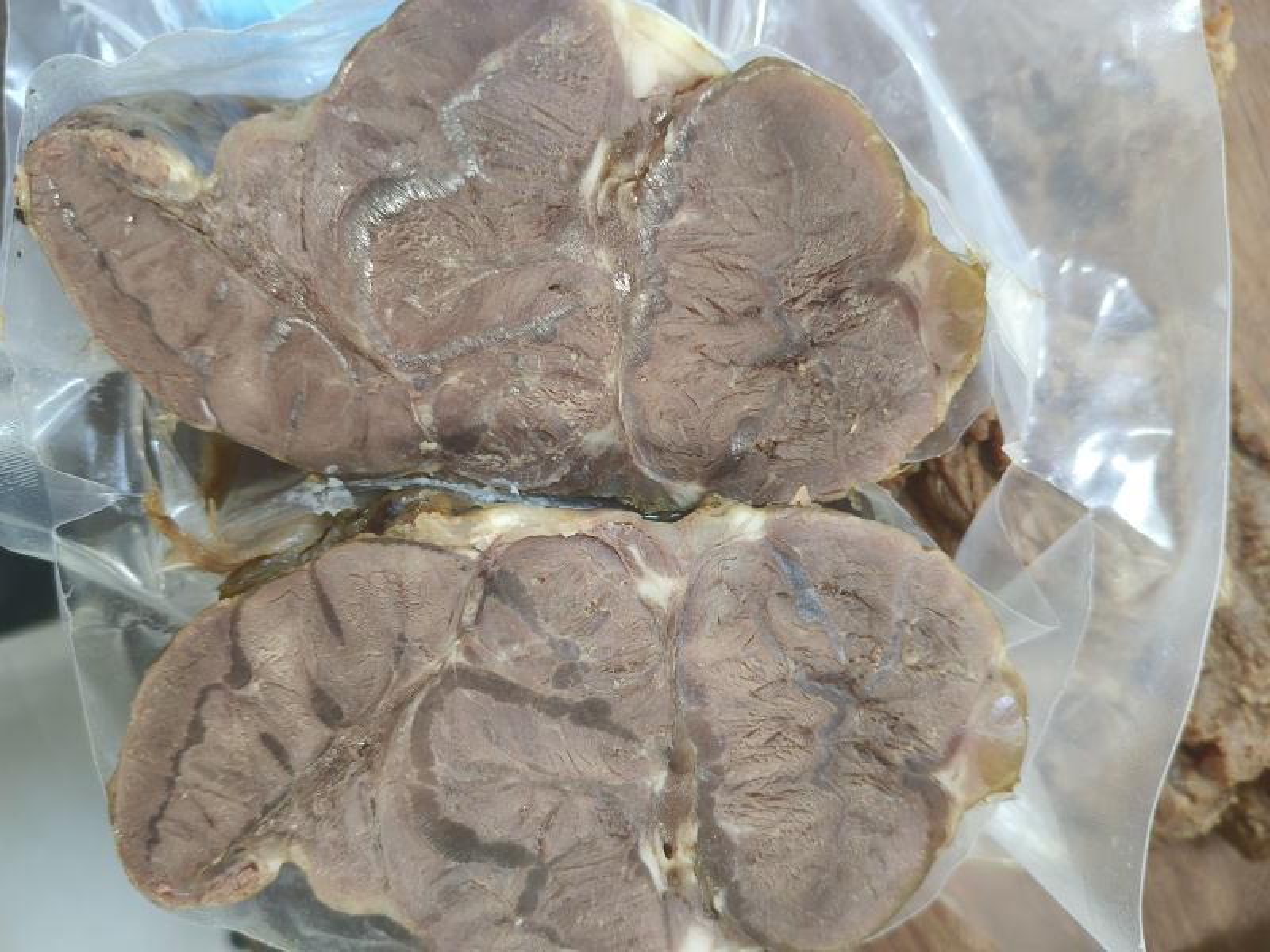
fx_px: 917
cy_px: 476
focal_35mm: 25
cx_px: 635
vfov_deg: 54.9
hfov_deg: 69.4
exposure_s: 1/33.3
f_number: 1.79
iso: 3292
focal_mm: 4.84
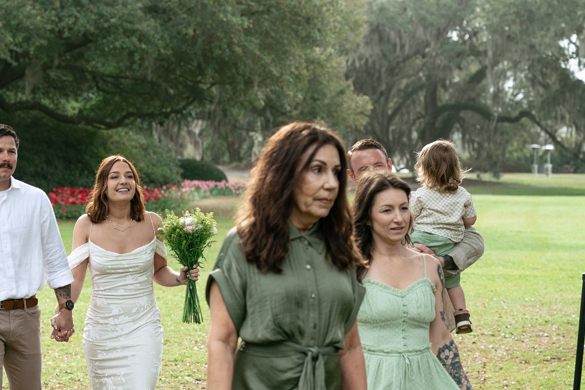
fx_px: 1966
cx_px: 139
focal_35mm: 121
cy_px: 217
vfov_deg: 11.3
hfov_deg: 16.8
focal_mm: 70
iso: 100
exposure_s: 1/500
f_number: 4.5
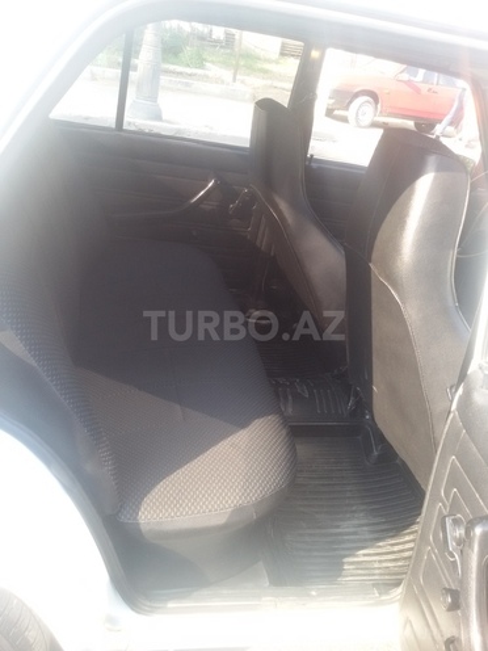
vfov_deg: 58.4
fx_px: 583
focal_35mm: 31
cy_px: 326
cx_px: 244
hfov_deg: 45.4
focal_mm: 2.93
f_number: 2.4
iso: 64
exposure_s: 1/100
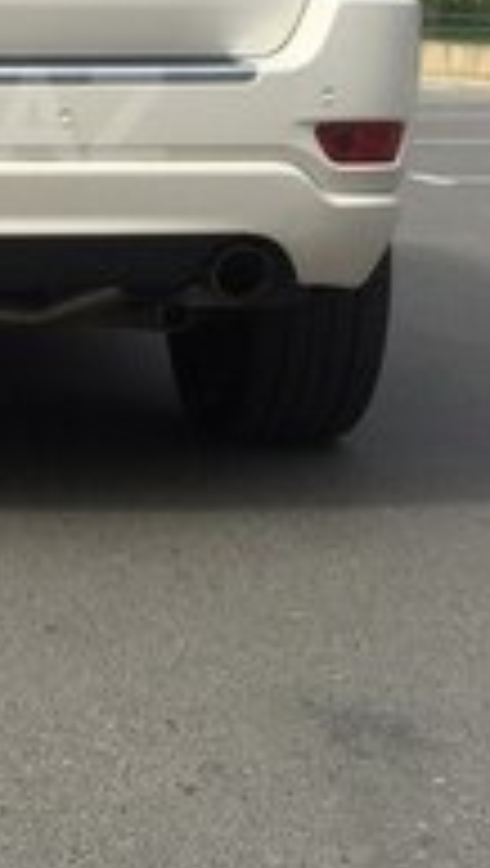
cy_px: 117
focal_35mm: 81
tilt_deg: -3.6
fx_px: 1865
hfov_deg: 14.2
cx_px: -180
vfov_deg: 25.5
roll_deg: +0.4
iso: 32
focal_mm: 4.15
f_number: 2.2
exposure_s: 1/1980
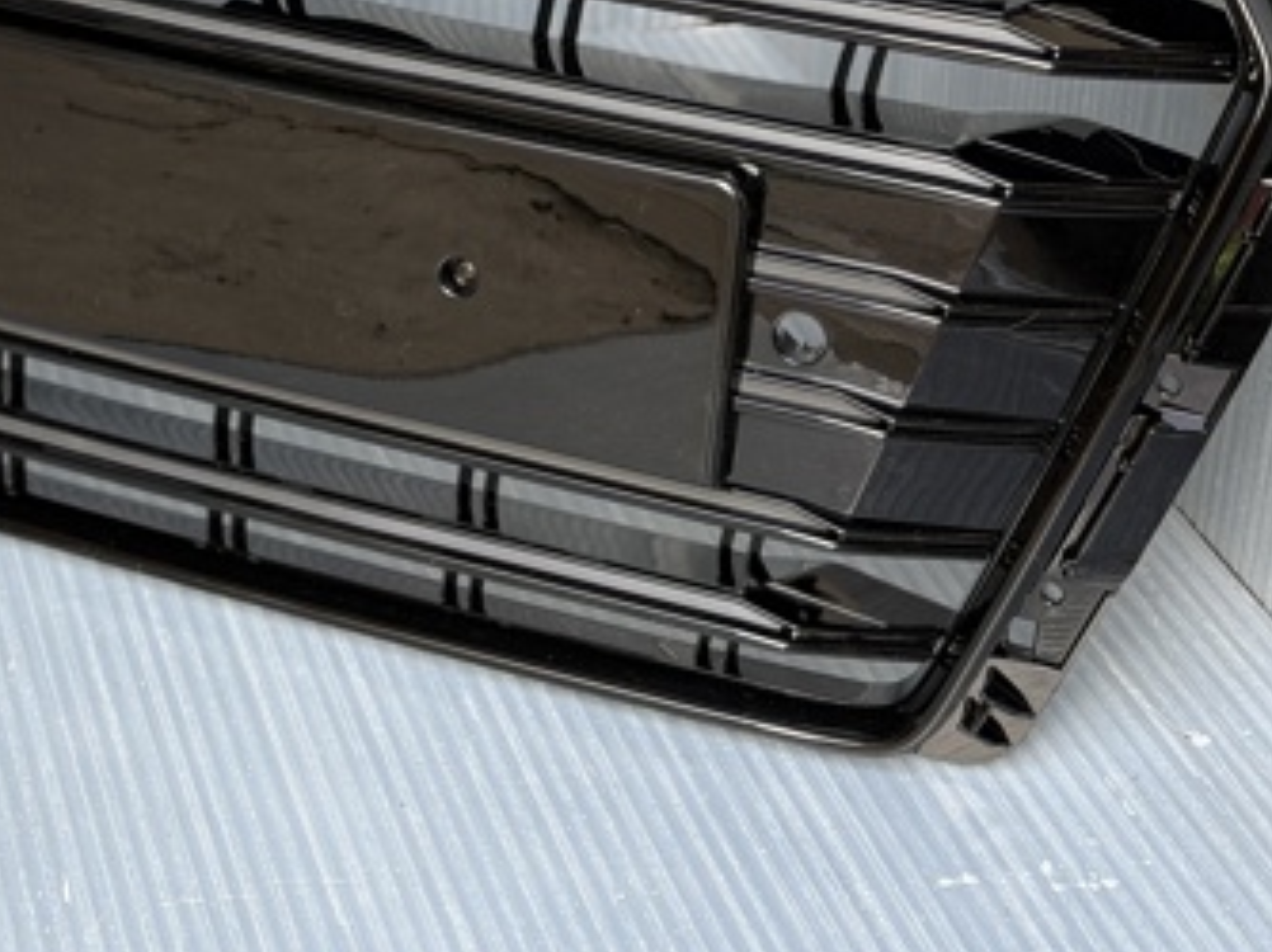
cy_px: 101
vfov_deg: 15.9
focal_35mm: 92
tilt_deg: -24.5
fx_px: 3378
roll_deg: -0.5
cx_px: 373
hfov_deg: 21.2
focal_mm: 6.76
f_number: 1.78
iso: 80
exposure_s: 1/121
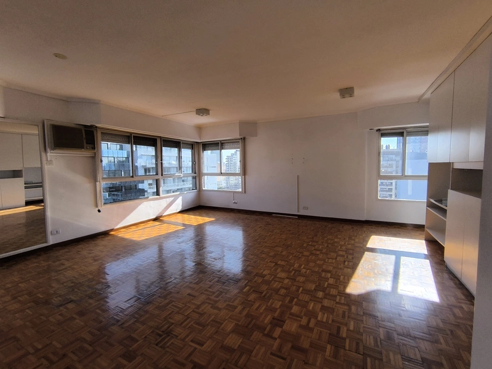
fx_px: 227
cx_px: 246
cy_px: 184
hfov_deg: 94.5
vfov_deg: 78.1
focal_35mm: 16
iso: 50
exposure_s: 1/652
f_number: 2.2
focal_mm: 1.65
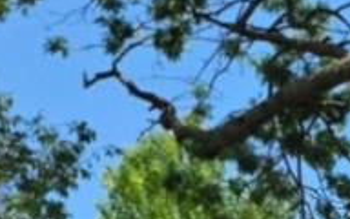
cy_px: 520
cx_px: 487
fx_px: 1860
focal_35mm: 195
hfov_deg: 10.5
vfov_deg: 6.4
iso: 80
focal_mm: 6.3
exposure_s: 1/4539
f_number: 1.7
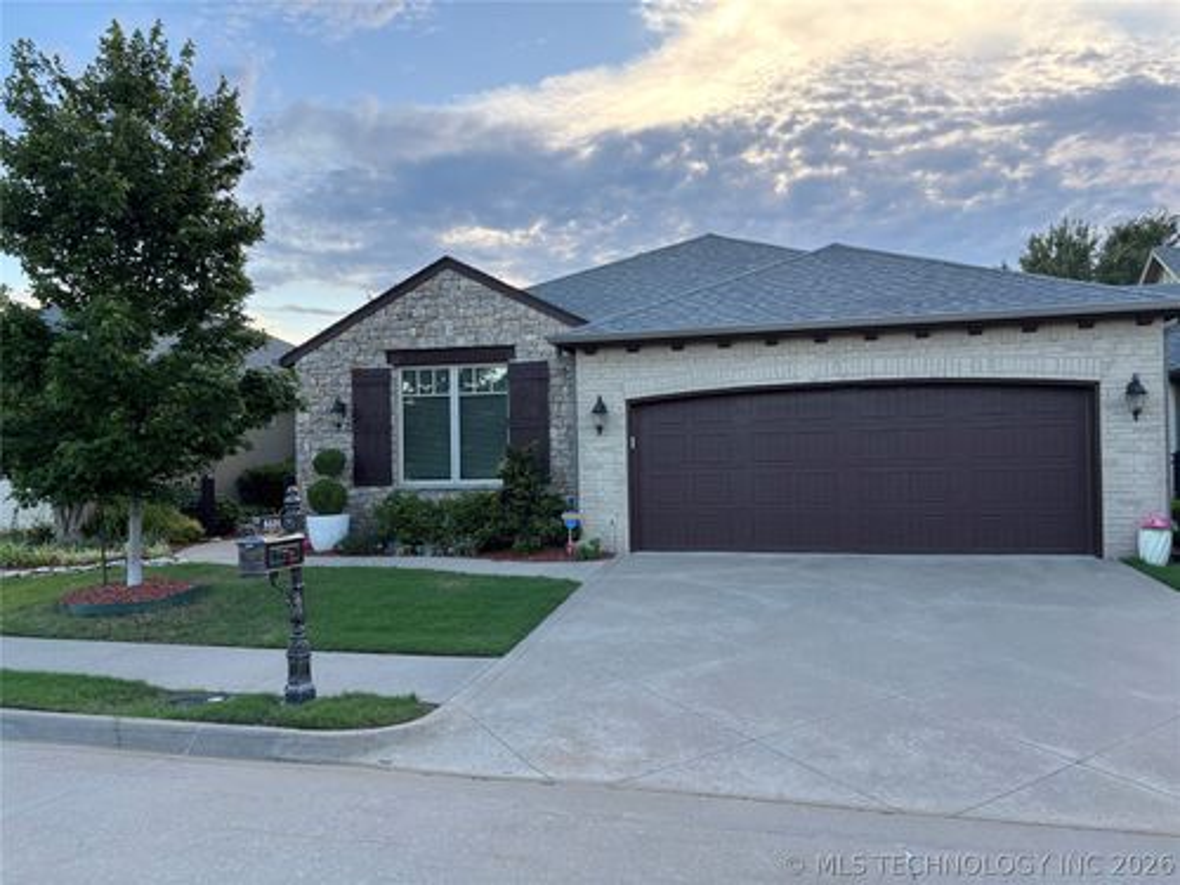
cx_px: 590
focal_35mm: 26
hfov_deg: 67.3
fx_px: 886
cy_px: 442
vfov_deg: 53.1
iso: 40
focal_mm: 5.96
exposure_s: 1/203
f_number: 1.6
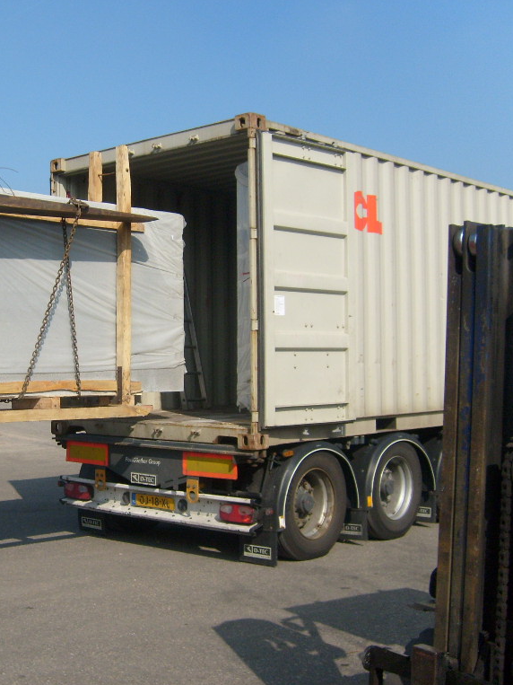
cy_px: 343
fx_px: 929
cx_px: 113
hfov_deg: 30.2
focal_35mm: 47
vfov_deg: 40.4
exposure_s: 1/250
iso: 80
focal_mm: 5.8
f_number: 7.1
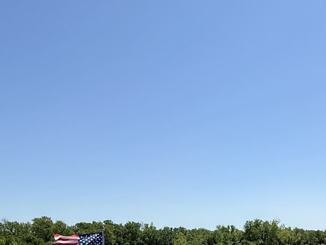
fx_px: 377
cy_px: 264
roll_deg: +0.7
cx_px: 219
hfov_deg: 46.0
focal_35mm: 40
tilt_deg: -3.3
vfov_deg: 32.1
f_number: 2.2
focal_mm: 2.22
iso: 50
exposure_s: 1/3289
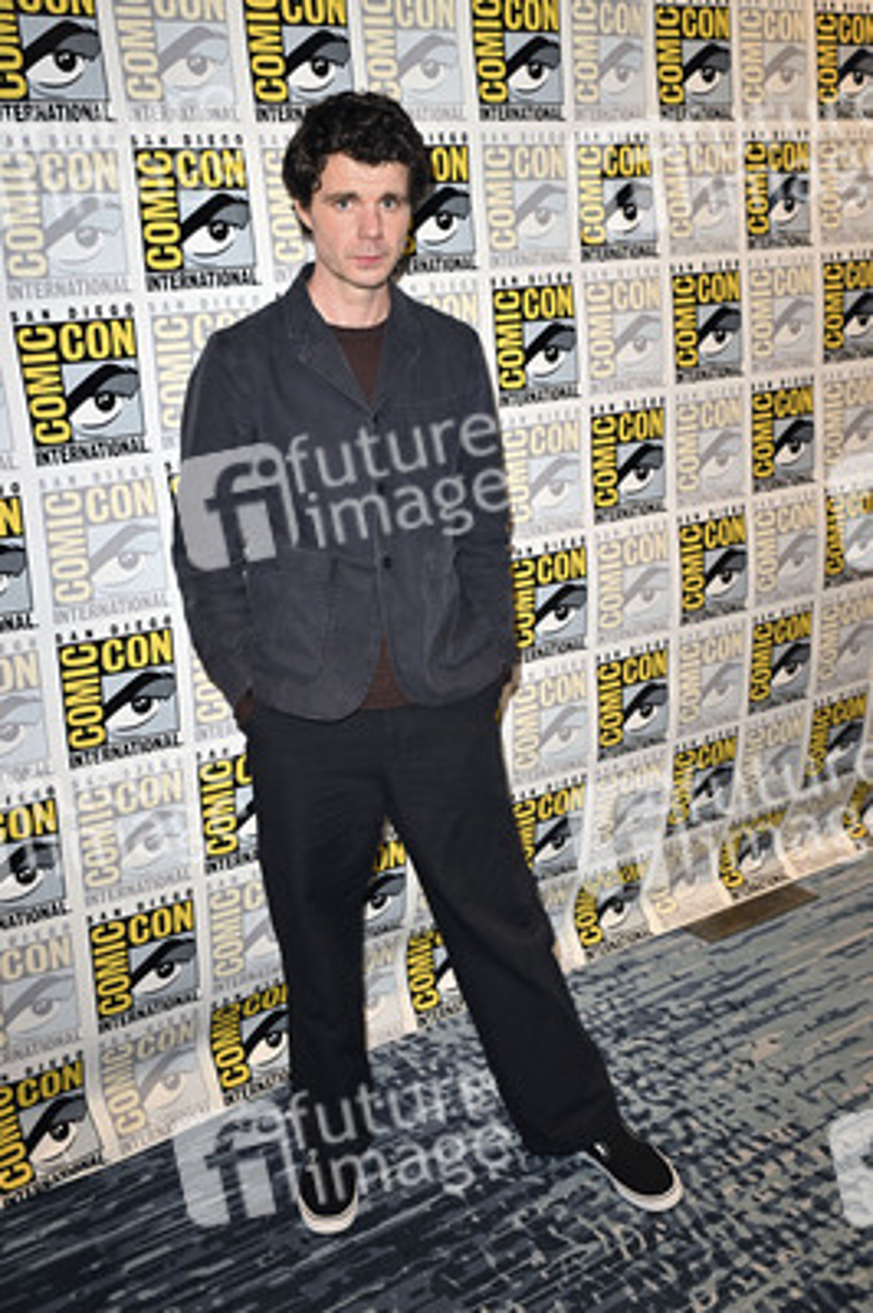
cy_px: 656
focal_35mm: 36
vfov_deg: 53.2
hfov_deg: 36.8
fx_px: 1312
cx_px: 436
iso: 1600
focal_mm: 36
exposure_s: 1/250
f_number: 4.5
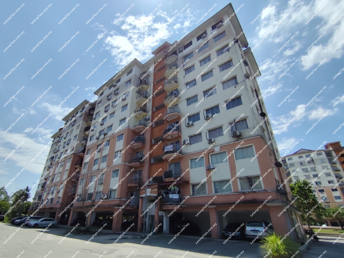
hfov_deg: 94.5
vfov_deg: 78.1
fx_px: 159
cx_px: 172
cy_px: 129
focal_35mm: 16
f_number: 2.2
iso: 50
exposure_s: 1/4119
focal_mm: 1.65
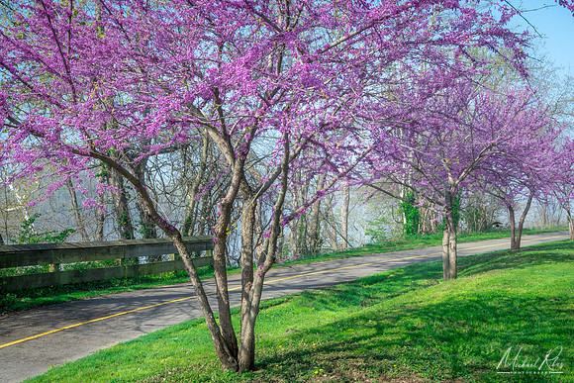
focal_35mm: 46
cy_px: 192
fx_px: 730
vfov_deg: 29.4
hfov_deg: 42.9
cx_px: 287
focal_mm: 30.5
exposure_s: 1/80
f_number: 11
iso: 100
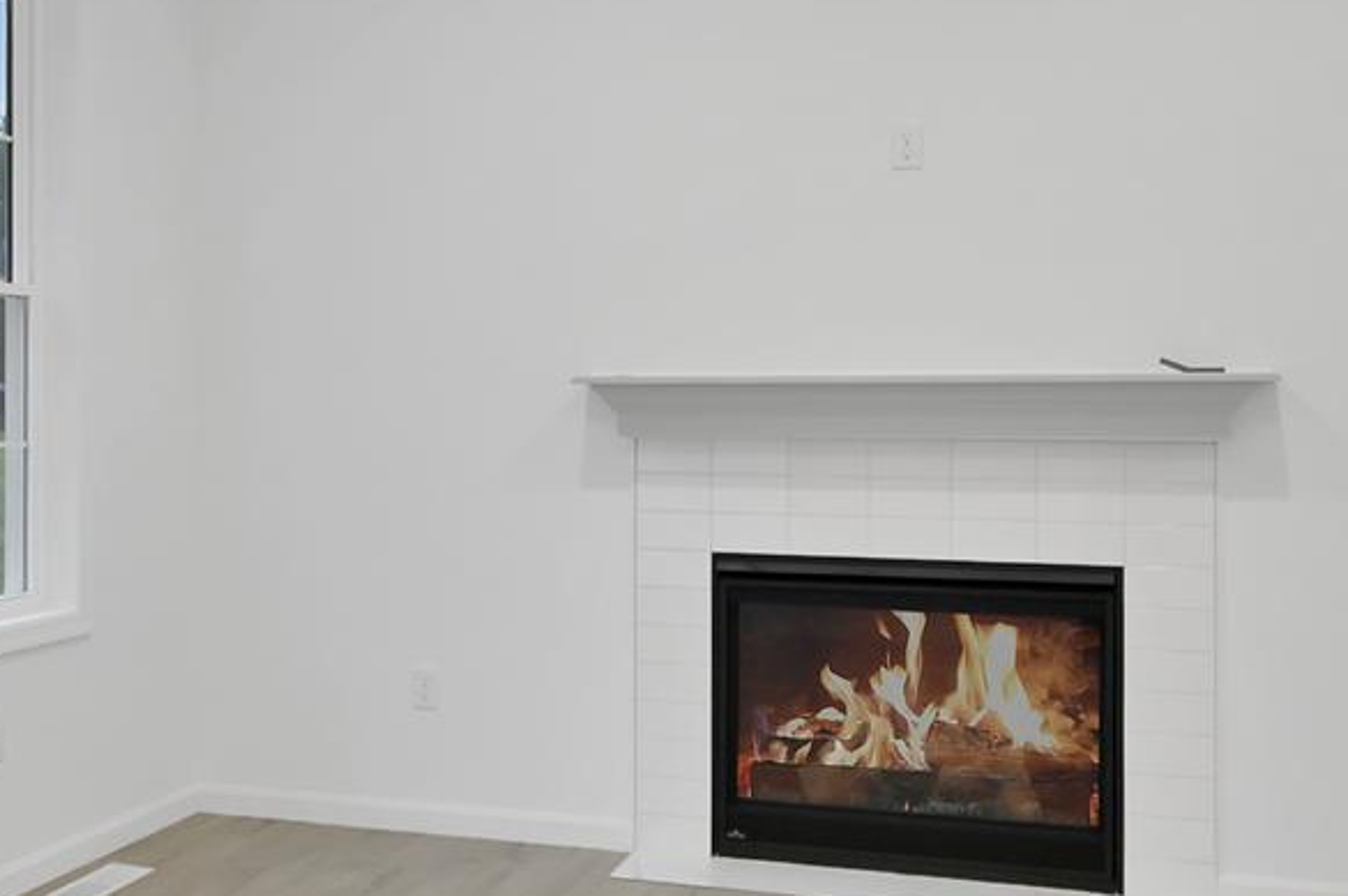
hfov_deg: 39.4
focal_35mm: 49
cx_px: 353
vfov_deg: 27.5
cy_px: 394
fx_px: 1833
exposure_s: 1/25
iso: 200
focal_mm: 14
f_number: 5
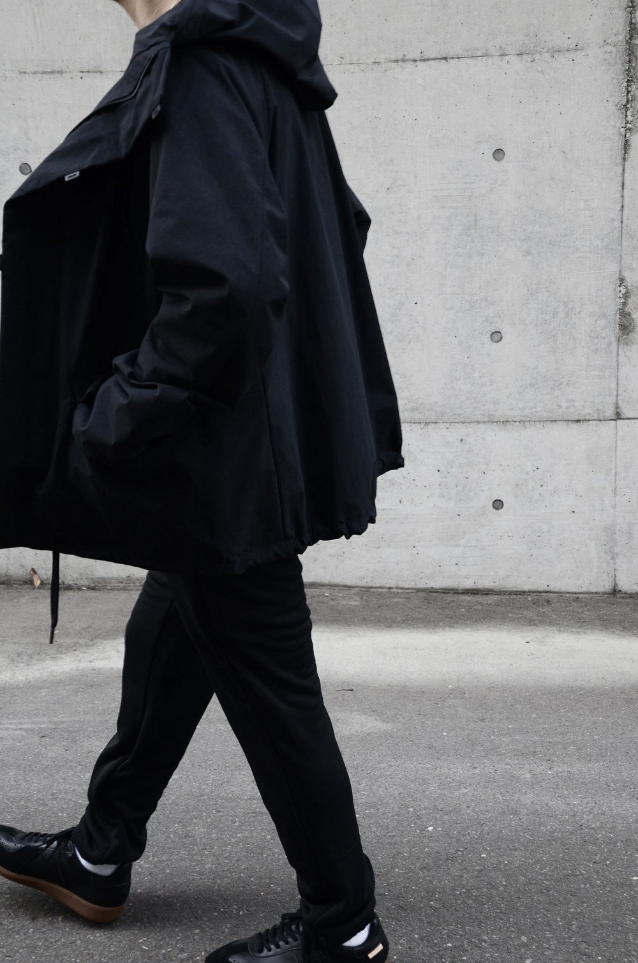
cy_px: 482
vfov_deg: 37.9
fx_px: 1401
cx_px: 319
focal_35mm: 52
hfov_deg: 25.6
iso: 500
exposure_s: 1/100
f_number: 5.6
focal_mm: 35
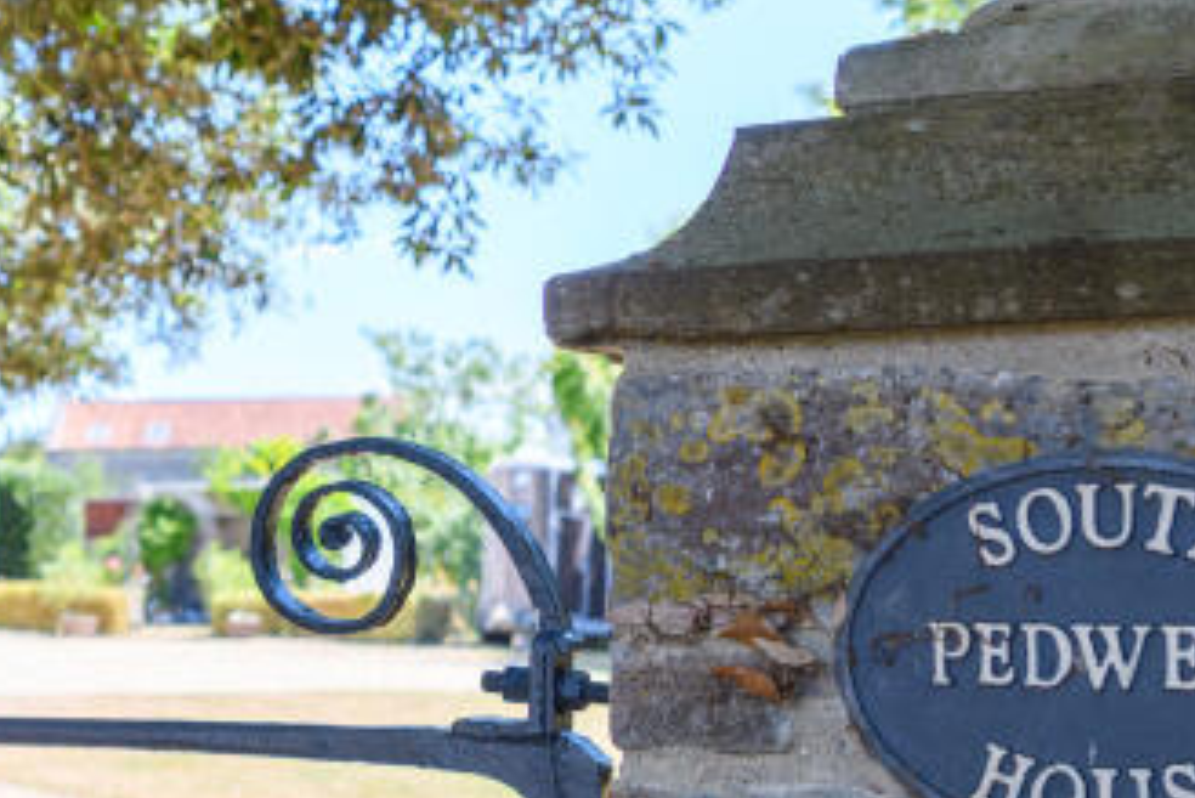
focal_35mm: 75
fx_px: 2491
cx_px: 95
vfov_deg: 18.2
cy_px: 483
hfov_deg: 26.0
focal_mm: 24
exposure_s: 1/400
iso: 80
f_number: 2.8
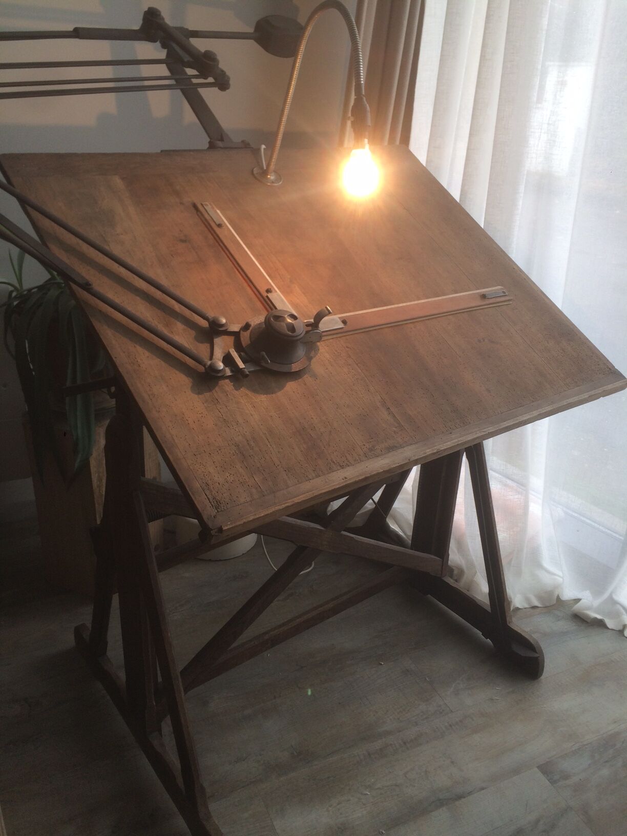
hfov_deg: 48.2
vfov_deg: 61.7
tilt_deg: -25.8
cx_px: 314
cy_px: 418
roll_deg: -2.7
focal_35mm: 29
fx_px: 700
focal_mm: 4.15
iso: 40
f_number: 2.2
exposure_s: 1/50
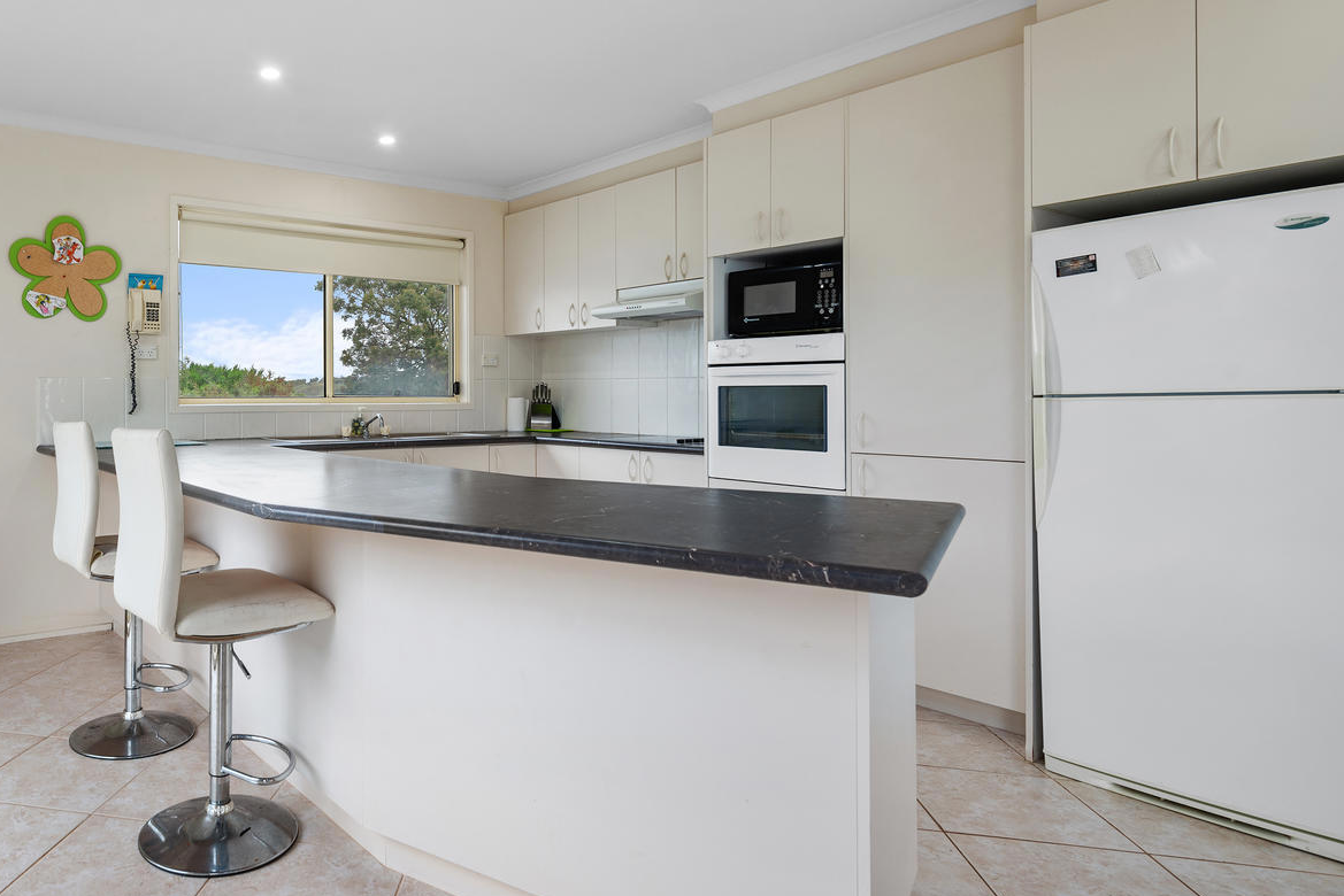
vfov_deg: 55.0
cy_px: 405
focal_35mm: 23
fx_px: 859
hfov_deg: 71.9
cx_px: 371
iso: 125
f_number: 8
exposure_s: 1/15
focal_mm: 14
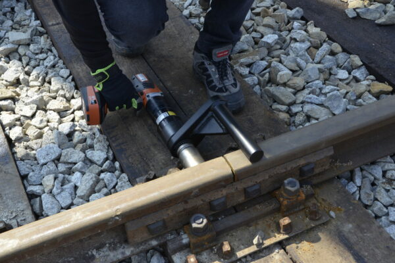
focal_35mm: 42
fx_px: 461
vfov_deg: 31.9
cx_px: 198
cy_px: 132
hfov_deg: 46.4
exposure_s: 1/500
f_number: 11
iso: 800
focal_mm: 28
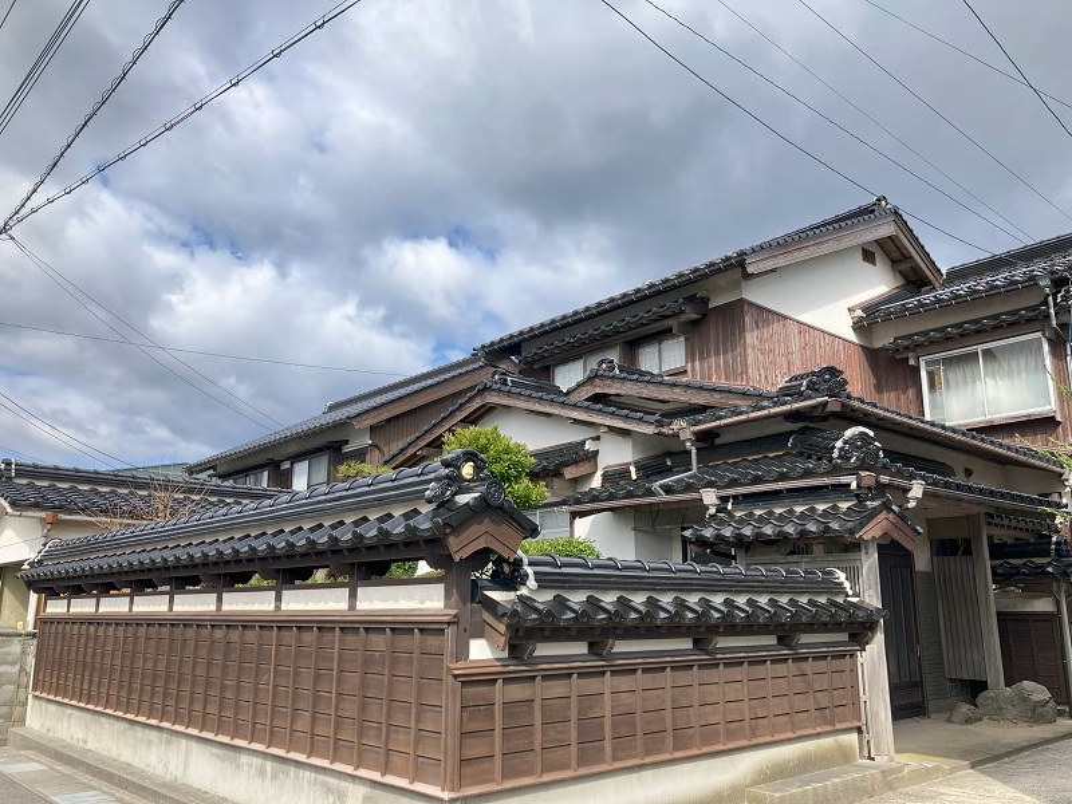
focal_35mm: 28
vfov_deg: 49.7
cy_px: 402
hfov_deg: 63.4
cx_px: 536
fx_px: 867
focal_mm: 3.99
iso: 32
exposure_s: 1/631
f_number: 1.8
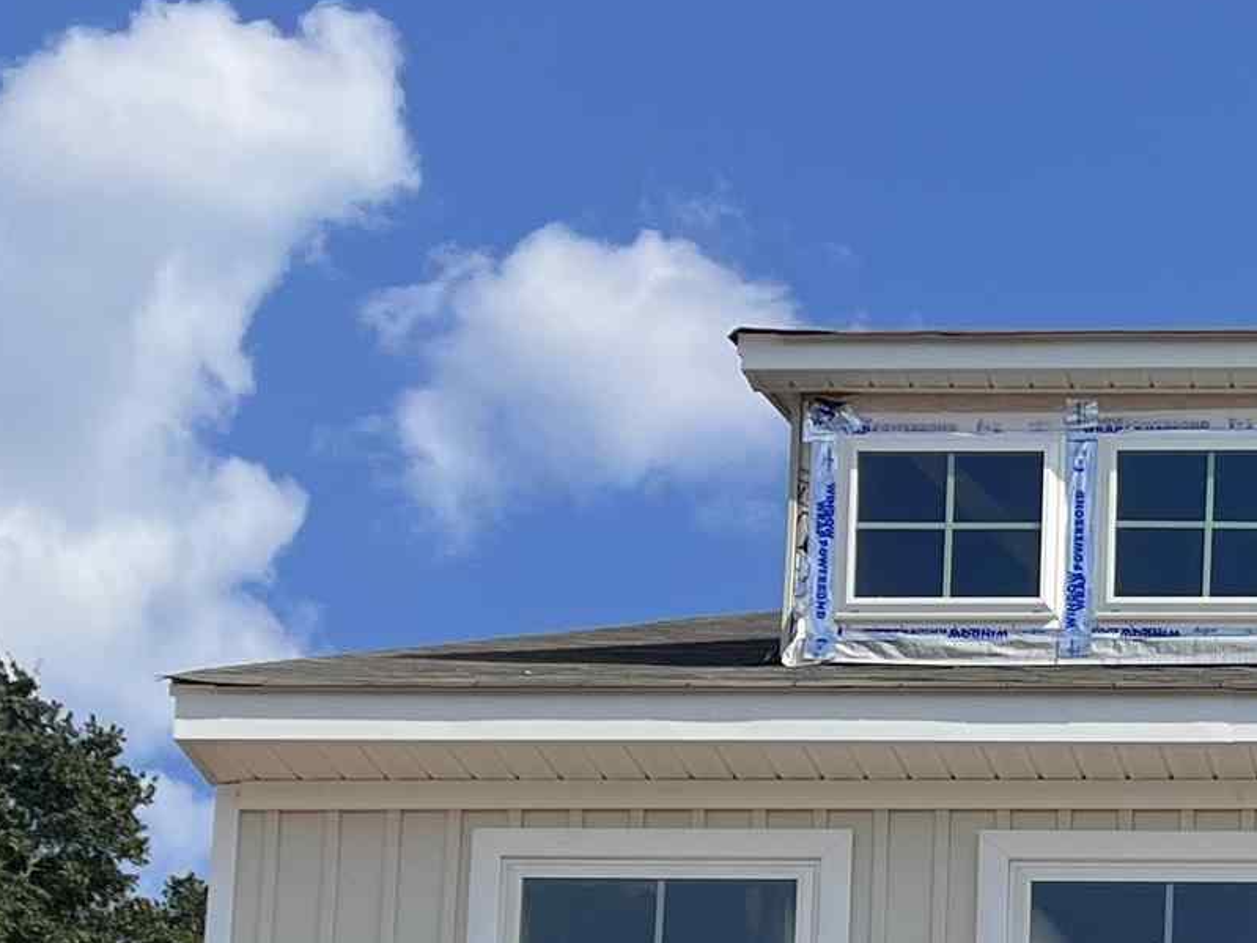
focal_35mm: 100
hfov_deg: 18.5
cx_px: 1551
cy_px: 1615
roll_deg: -0.5
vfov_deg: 13.5
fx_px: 3631
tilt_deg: +9.1
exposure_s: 1/3876
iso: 50
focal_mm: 5.1
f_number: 1.6
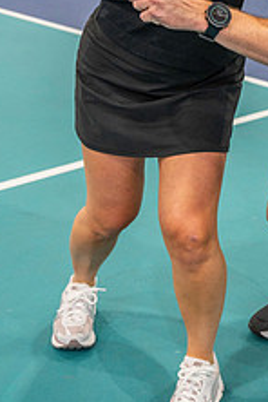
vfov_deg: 22.6
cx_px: 230
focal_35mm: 87
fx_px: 971
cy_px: 20
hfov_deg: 15.6
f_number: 4.5
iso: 2500
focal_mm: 43
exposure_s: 1/200
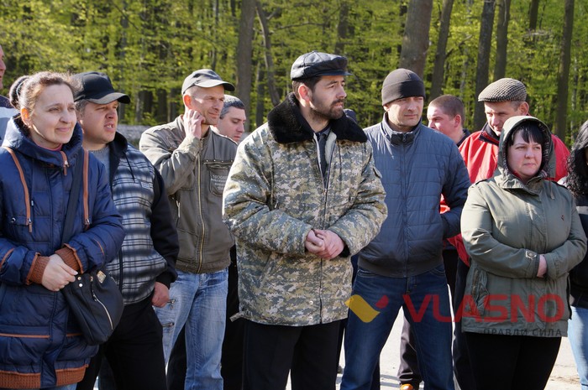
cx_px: 294
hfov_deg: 27.0
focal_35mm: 75
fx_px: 1224
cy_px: 195
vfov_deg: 18.1
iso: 200
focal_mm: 50
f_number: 5.6
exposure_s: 1/160
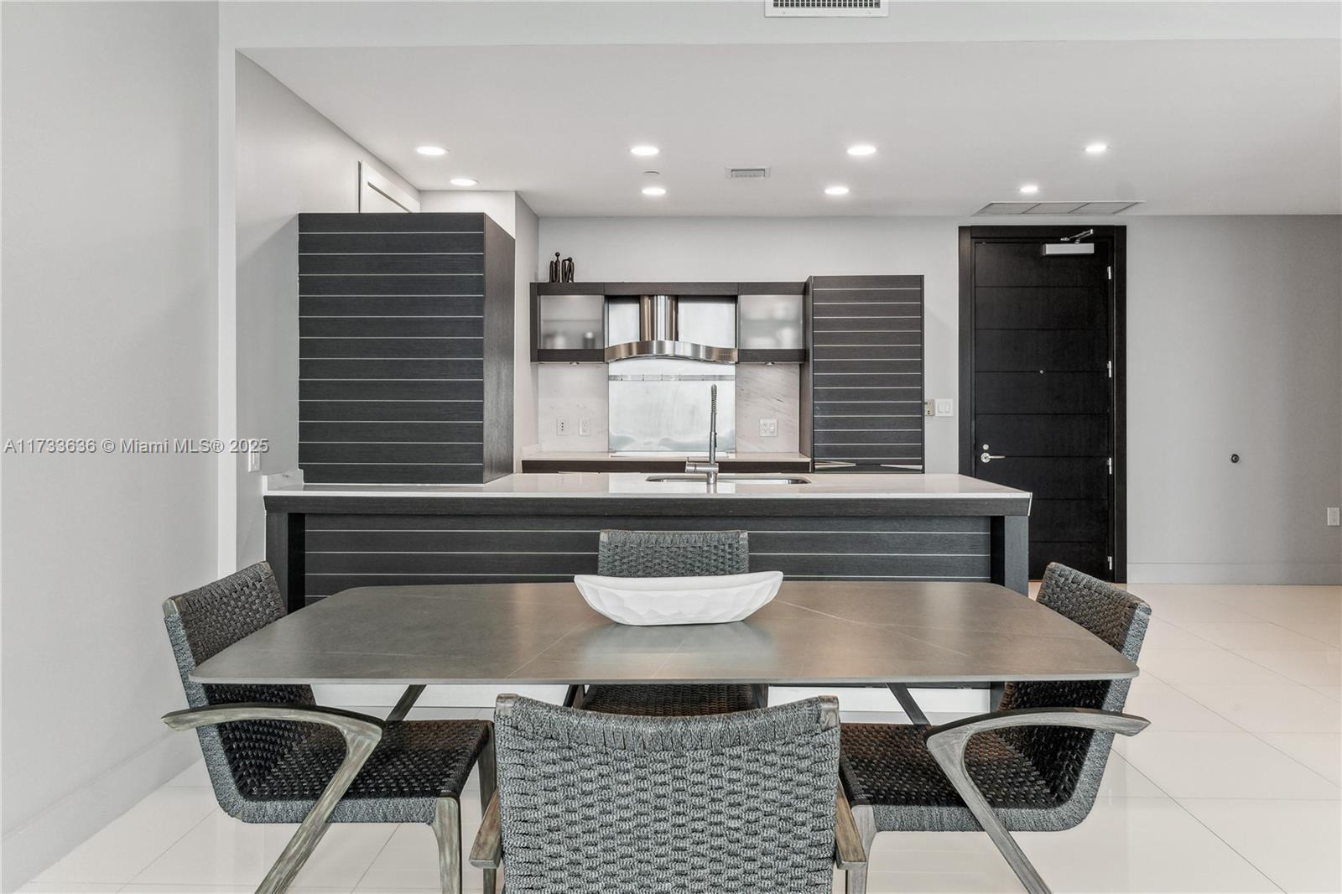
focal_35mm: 22
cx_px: 671
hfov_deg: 78.6
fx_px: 820
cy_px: 447
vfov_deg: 57.2
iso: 400
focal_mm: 15
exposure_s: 1/50
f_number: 8
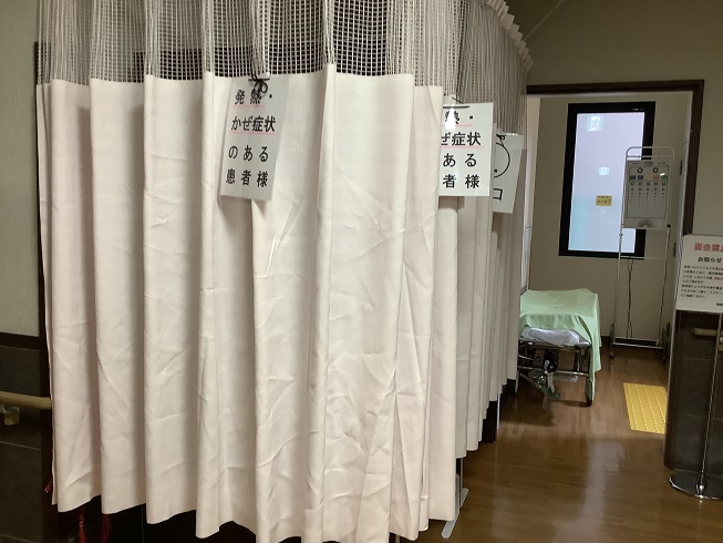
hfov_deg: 58.3
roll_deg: -2.5
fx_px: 648
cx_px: 362
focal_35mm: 31
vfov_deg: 45.5
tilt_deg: -6.3
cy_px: 272
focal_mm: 3.3
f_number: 2.4
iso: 160
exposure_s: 1/50
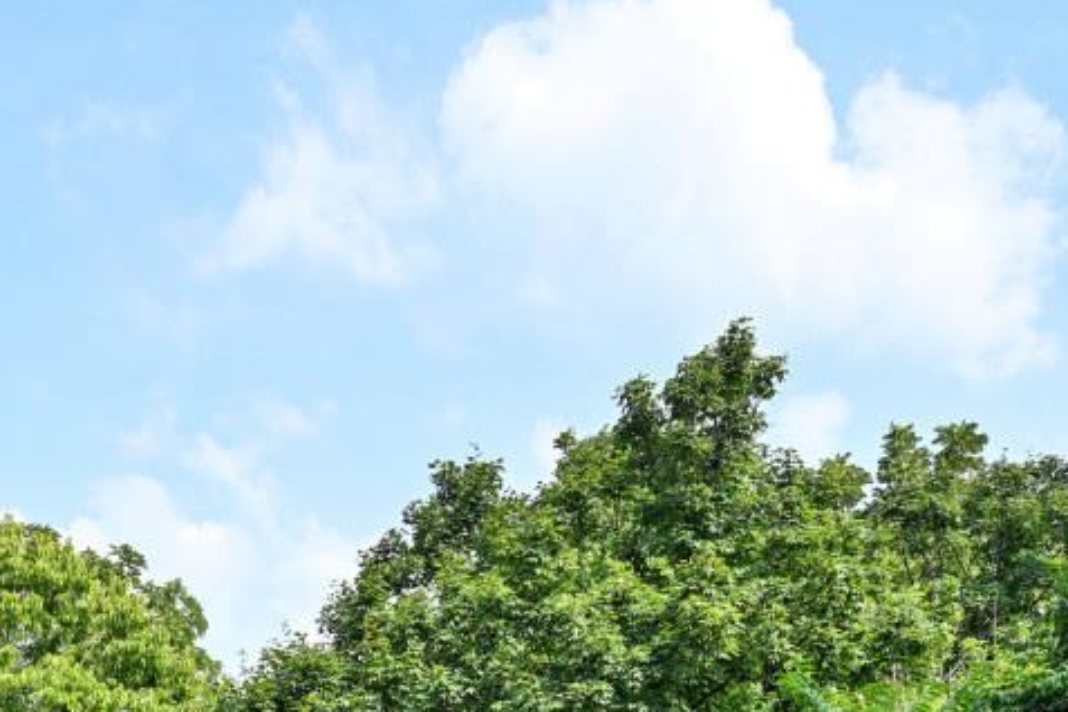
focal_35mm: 44
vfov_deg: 26.1
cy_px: 925
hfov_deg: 42.0
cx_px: 172
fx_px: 1305
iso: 100
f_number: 7.1
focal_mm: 14
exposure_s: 1/200
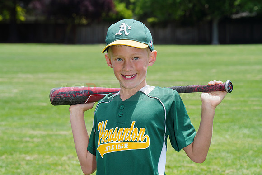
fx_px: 1201
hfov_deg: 12.4
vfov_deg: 8.3
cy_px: 88
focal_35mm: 165
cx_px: 131
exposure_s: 1/200
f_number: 11
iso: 200
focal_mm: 165
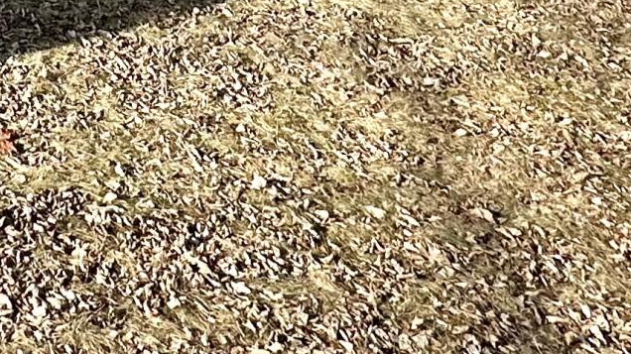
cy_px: -523
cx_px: -186
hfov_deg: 25.4
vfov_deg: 12.6
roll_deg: +0.4
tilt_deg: +3.8
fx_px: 1204
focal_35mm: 72
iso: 50
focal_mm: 2.22
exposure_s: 1/1043
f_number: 2.2
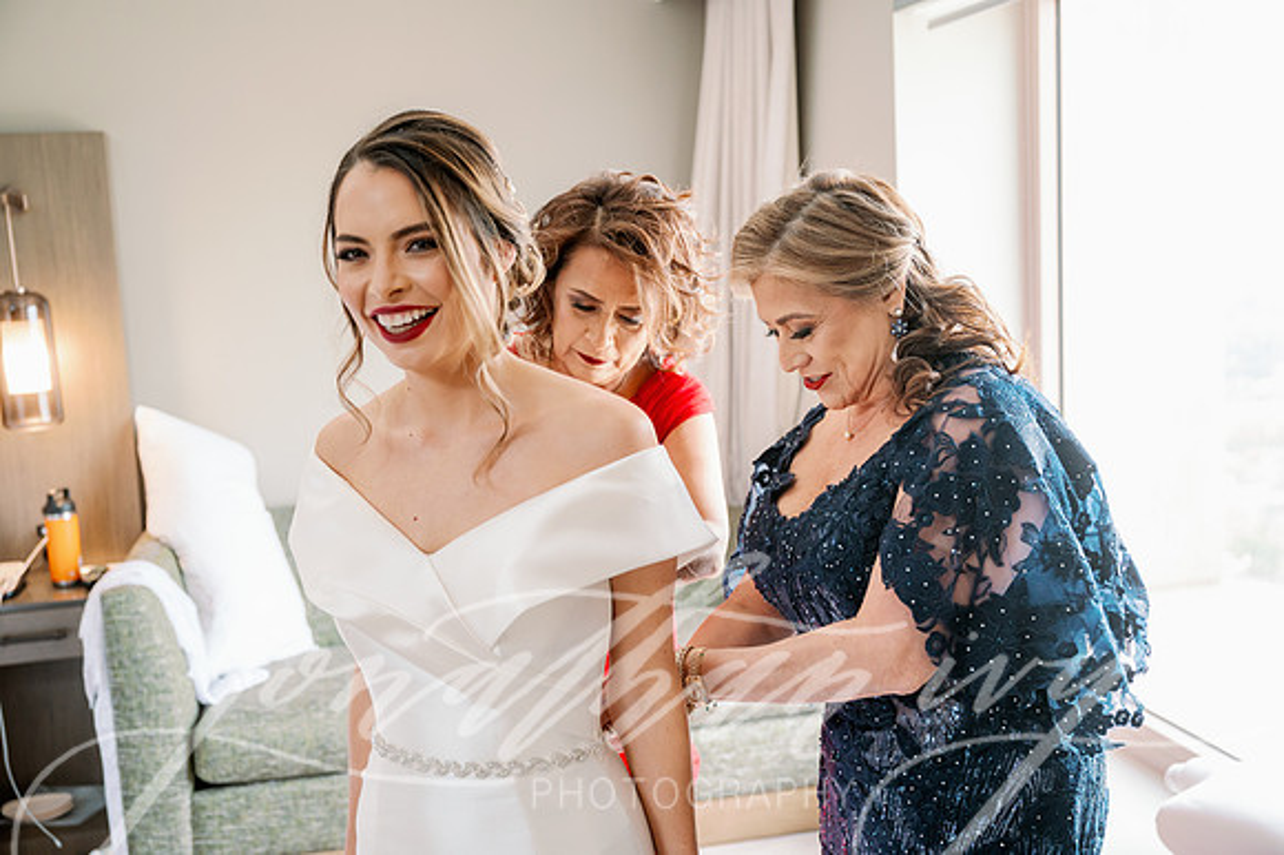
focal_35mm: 38
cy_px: 428
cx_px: 642
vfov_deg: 35.0
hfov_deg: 50.7
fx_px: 1355
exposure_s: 1/200
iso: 800
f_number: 3.2
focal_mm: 38
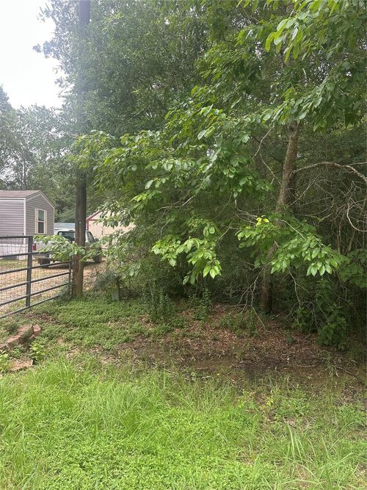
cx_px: 184
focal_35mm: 24
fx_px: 339
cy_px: 245
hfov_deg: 56.8
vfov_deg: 71.6
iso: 80
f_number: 1.78
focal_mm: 6.86
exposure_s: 1/395
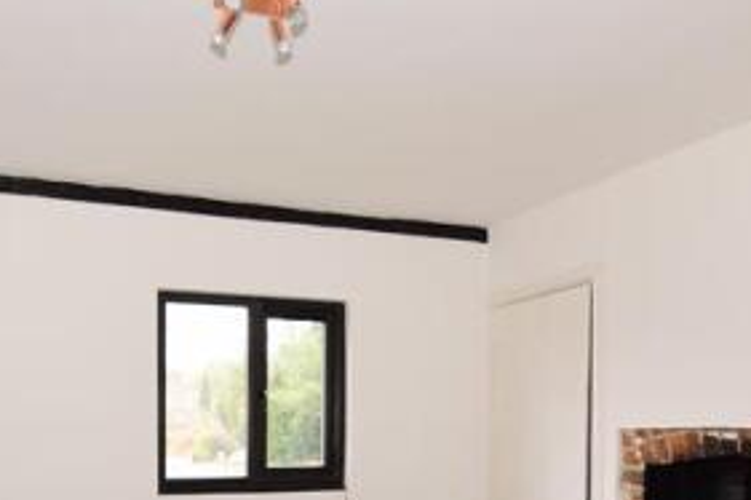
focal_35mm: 35
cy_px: 440
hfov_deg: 53.5
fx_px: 730
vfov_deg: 35.8
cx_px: 257
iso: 400
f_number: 5.6
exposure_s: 1/13
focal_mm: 10
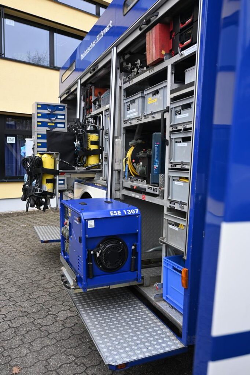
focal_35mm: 31
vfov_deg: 60.7
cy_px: 188
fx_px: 321
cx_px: 125
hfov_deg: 42.6
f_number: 3.8
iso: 100
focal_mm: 20.5
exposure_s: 1/60
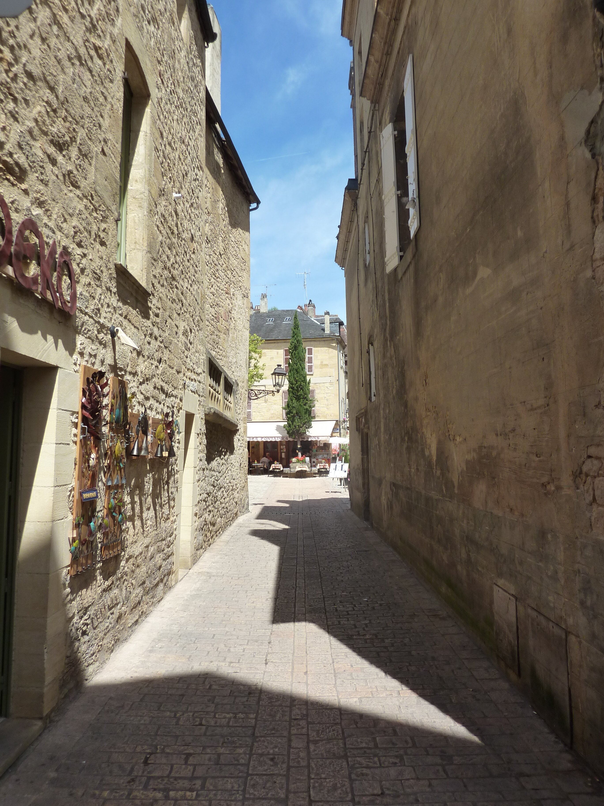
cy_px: 403
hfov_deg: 54.9
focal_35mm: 25
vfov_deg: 69.4
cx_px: 302
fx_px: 582
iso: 125
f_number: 4.5
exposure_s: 1/400
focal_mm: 4.1
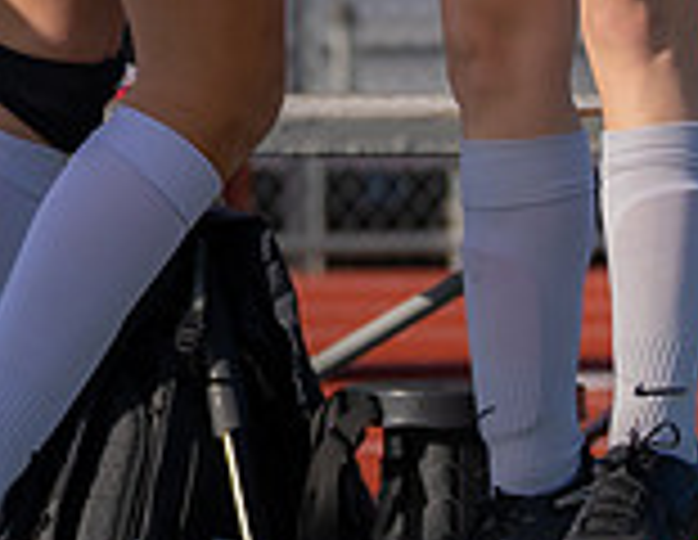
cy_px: -441
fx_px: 7222
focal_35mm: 354
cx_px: 406
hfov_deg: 5.5
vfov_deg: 4.2
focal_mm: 85
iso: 200
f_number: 2.8
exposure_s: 1/3200
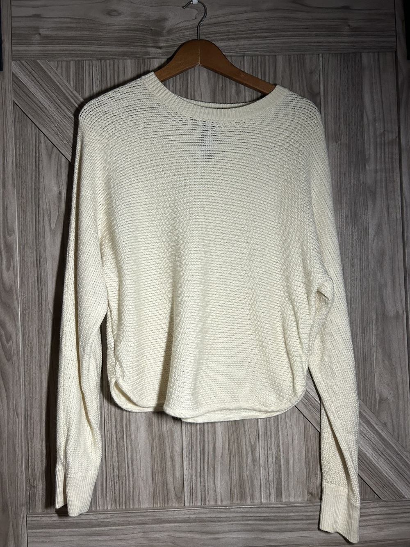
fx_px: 411
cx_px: 205
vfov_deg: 67.3
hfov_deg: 53.1
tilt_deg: +1.3
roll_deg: +1.4
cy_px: 274
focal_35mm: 26
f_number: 1.5
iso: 125
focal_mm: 5.7
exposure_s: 1/120
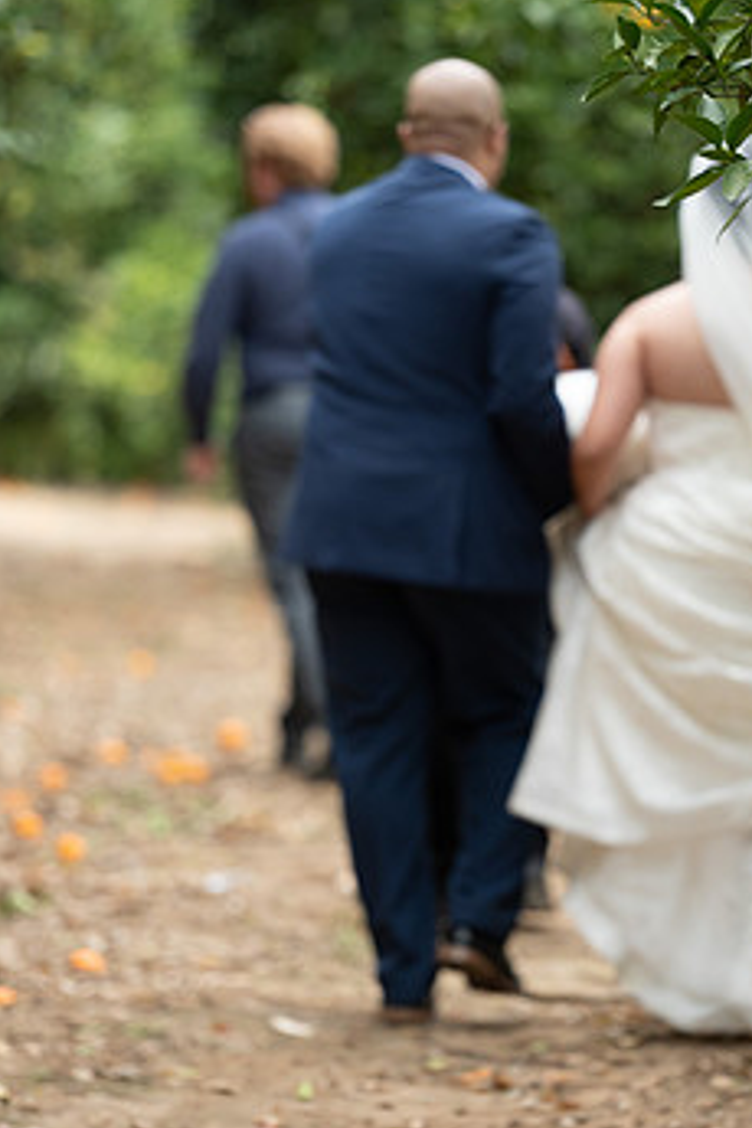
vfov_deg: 8.5
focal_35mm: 241
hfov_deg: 5.7
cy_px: 556
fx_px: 7551
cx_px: 481
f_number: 2.8
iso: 640
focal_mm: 185
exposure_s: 1/200
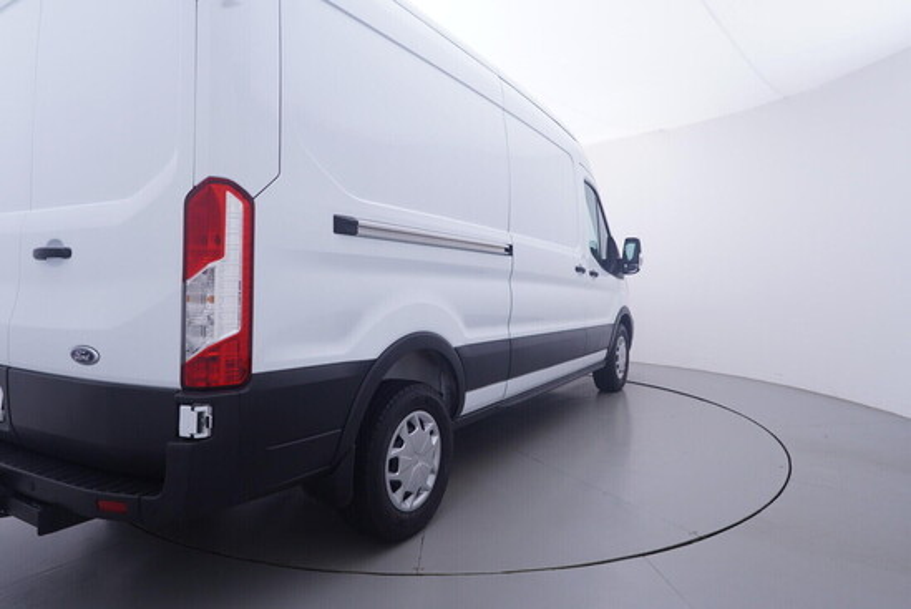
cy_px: 304
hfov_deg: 77.3
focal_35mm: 22
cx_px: 456
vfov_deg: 56.2
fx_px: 570
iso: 200
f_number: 5
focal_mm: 15
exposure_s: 1/80
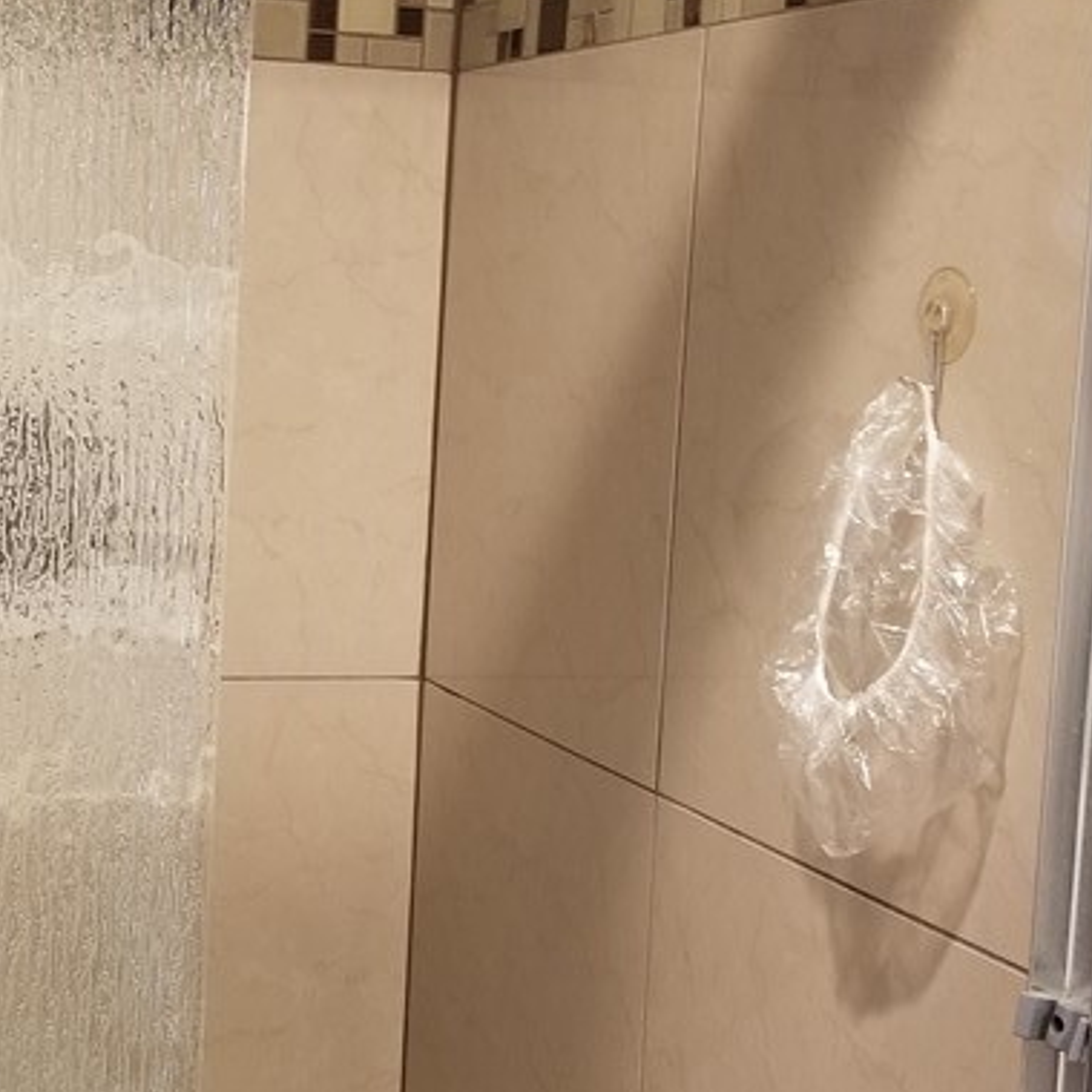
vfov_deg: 27.7
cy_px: 468
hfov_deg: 27.1
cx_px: 181
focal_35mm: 62
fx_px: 2213
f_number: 1.7
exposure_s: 1/30
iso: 200
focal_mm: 4.25
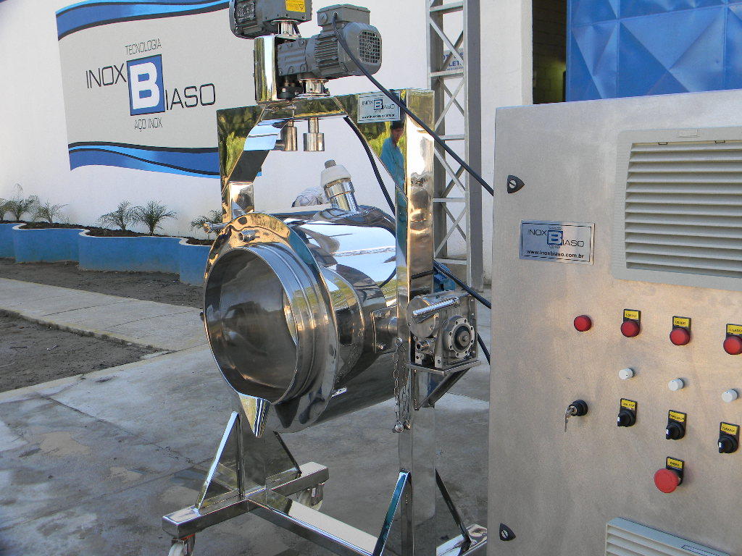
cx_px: 371
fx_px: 772
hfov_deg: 51.4
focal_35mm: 36
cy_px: 278
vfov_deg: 39.7
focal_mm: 6.4
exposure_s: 1/130
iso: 80
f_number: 3.7
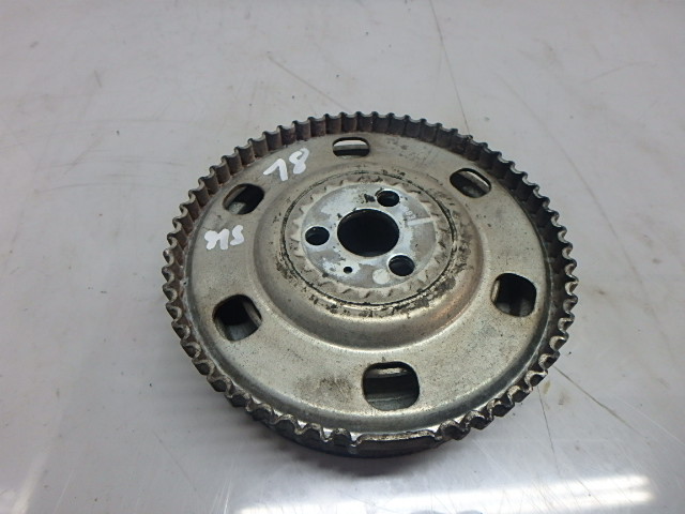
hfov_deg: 79.0
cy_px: 257
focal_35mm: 21
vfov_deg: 63.4
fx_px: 416
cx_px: 342
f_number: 3.5
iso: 200
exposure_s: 1/50
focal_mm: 3.7
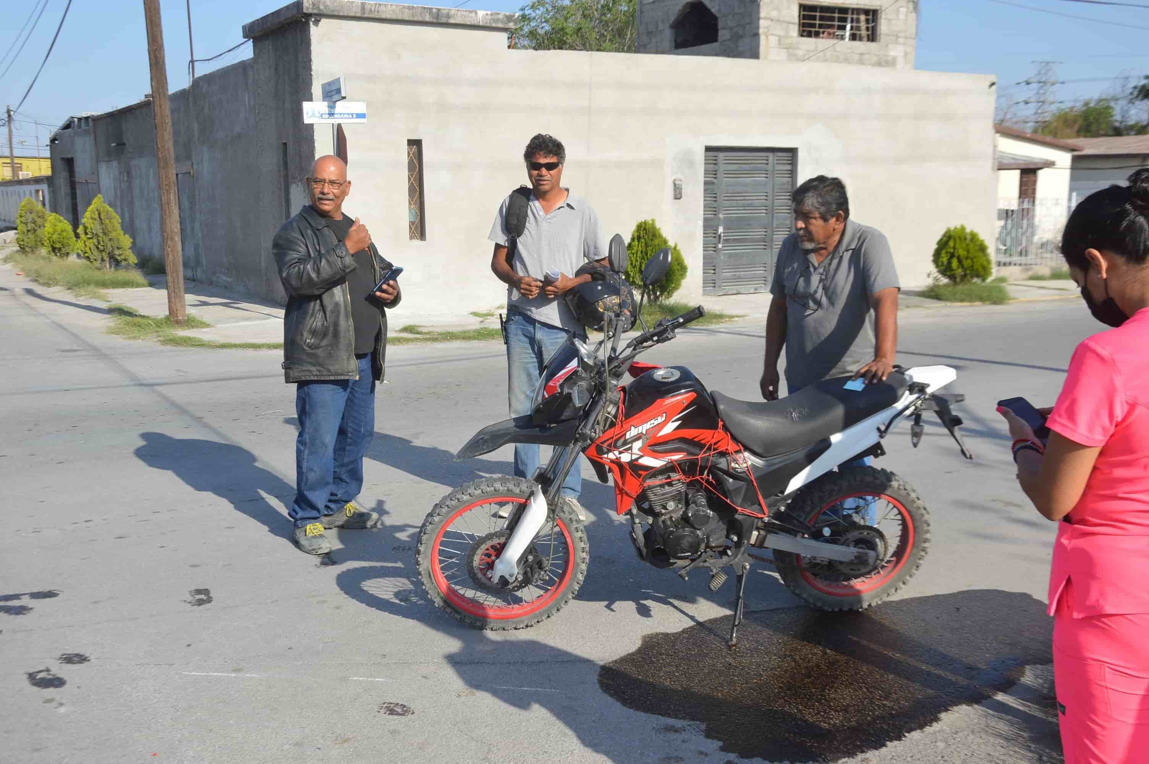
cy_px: 382
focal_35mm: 38
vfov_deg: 35.4
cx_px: 574
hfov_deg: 51.3
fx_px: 1196
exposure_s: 1/250
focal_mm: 25
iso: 100
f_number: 8
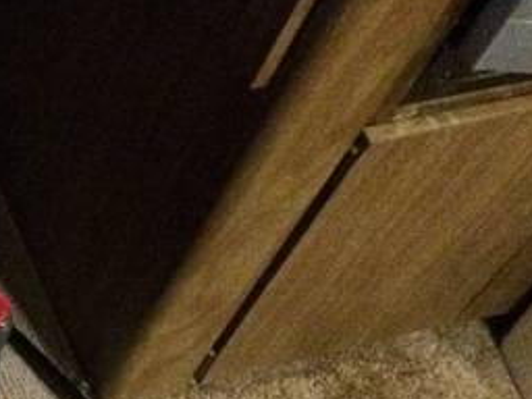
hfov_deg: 19.0
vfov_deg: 15.5
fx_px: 1460
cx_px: -179
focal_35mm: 95
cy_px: 312
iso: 1600
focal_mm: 4.12
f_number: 2.2
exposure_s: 1/15
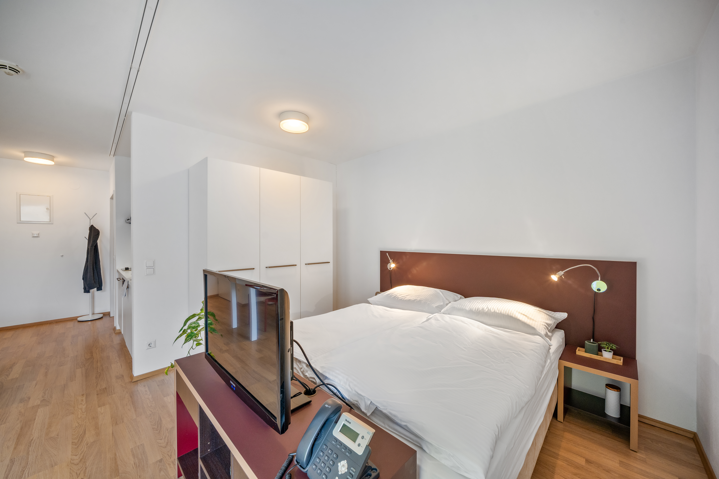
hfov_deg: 108.3
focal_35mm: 13
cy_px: 240
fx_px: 260
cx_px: 360
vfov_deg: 85.4
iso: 500
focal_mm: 13
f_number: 8
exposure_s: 1/10
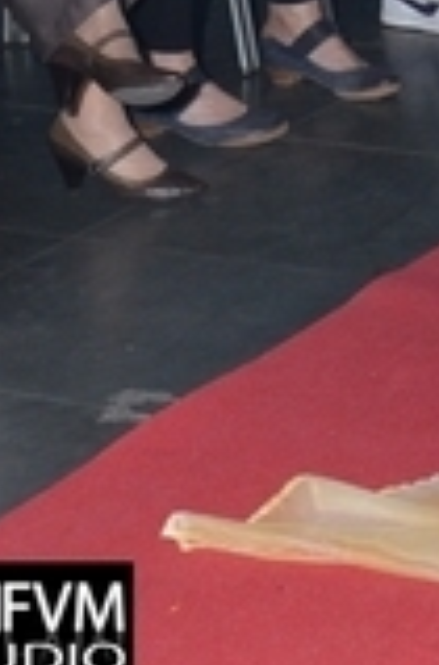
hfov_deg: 8.0
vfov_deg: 11.7
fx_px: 3075
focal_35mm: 167
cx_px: 623
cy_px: -381
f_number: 8
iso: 1250
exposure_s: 1/60
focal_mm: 34
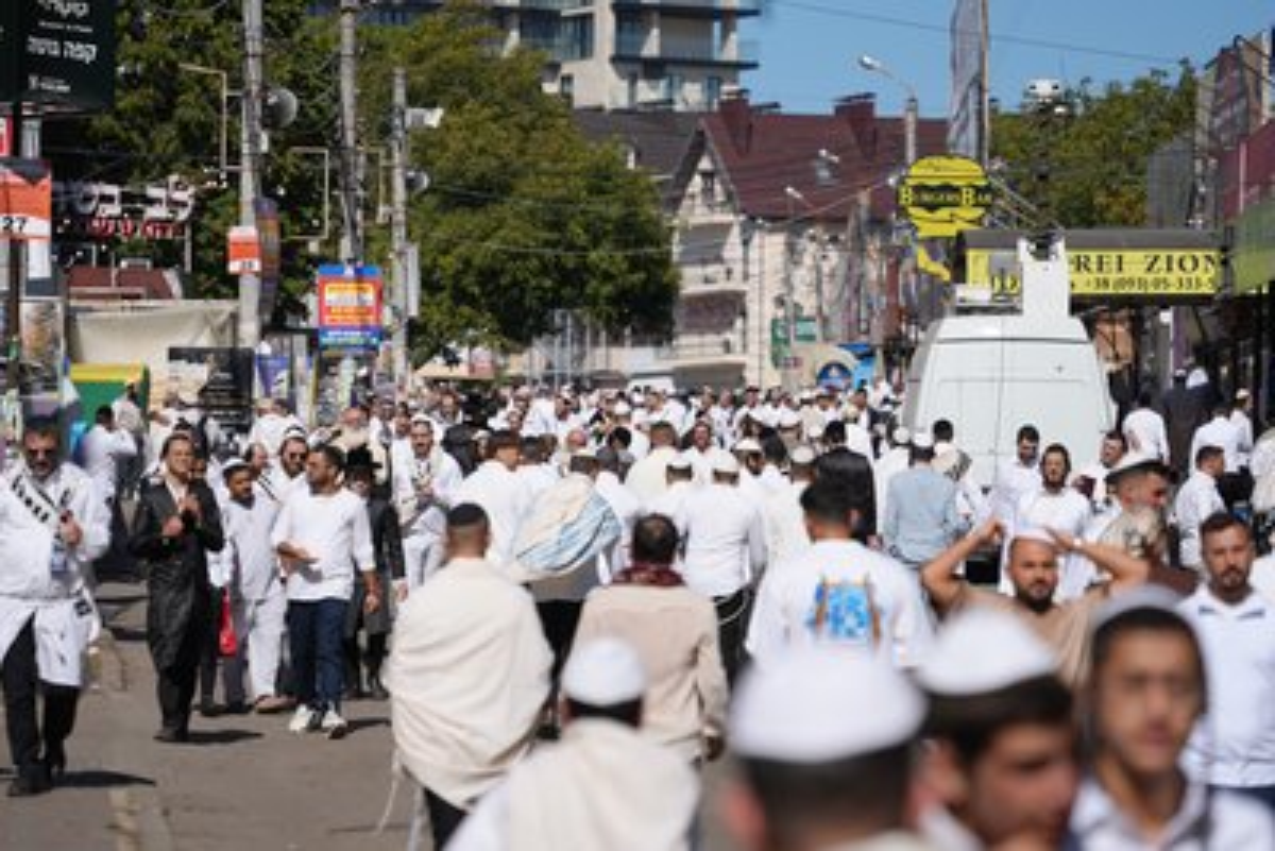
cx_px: 638
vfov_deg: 7.0
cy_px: 426
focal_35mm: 196
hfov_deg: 10.5
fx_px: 6944
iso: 80
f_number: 5.6
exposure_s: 1/1000
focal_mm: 196
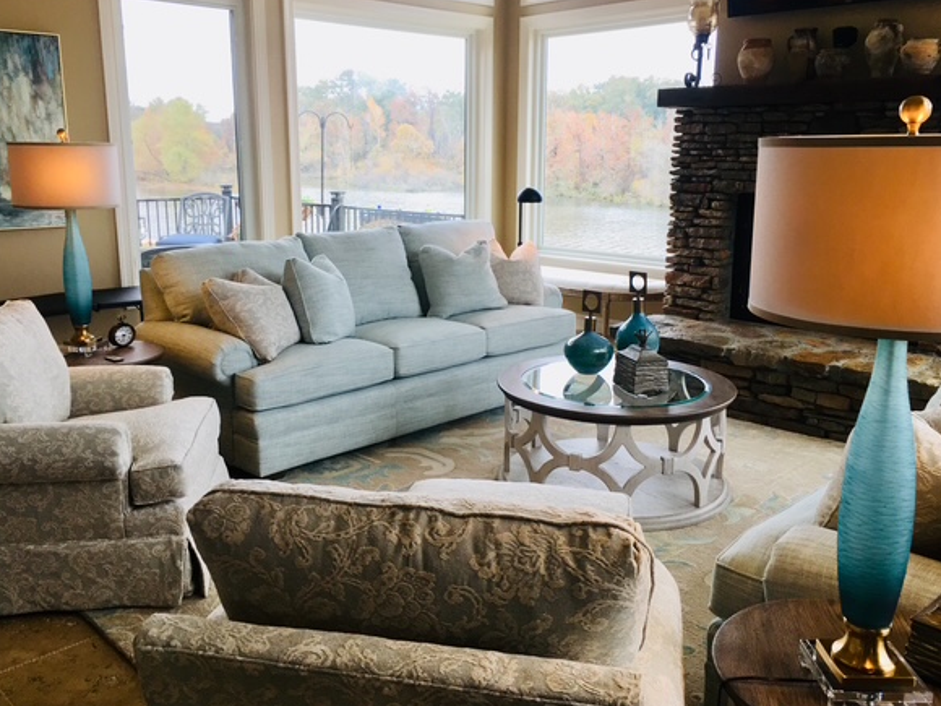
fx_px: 870
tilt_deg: -11.4
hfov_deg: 56.8
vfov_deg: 44.2
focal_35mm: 32
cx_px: 453
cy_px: 339
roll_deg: -0.6
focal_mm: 4.15
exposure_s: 1/120
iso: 40
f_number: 2.2
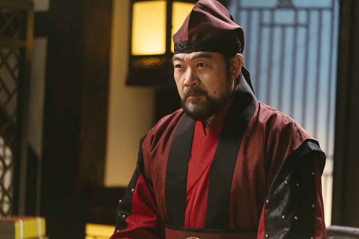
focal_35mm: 102
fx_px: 1017
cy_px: 120
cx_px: 180
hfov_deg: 20.0
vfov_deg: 13.4
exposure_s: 1/125
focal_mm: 102
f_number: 2.8
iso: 4000
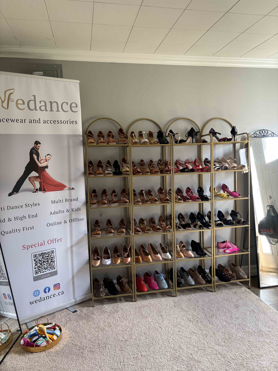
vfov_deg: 67.3
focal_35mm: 26
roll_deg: +0.8
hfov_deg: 53.1
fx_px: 278
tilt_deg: -5.7
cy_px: 186
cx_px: 139
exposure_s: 1/86
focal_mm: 5.96
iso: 125
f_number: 1.6
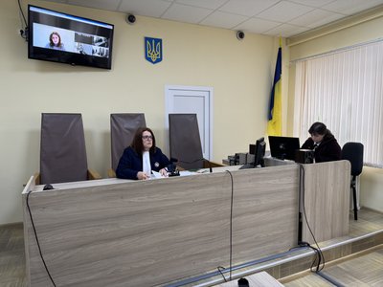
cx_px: 192
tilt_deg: -5.5
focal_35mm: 24
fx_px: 266
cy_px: 144
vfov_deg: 56.8
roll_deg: +0.5
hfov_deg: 71.6
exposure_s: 1/60
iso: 160
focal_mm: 6.76
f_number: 1.78
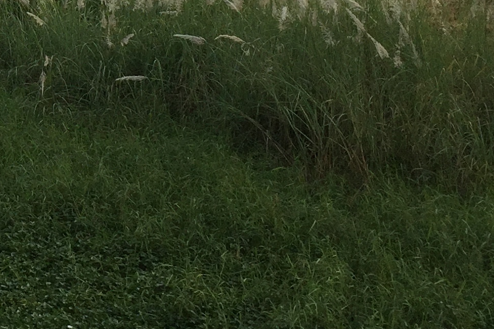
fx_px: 1399
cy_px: -167
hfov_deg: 19.0
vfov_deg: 12.7
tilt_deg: +1.7
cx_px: -83
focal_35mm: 102
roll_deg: -0.7
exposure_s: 1/608
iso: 32
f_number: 2.2
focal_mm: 4.15
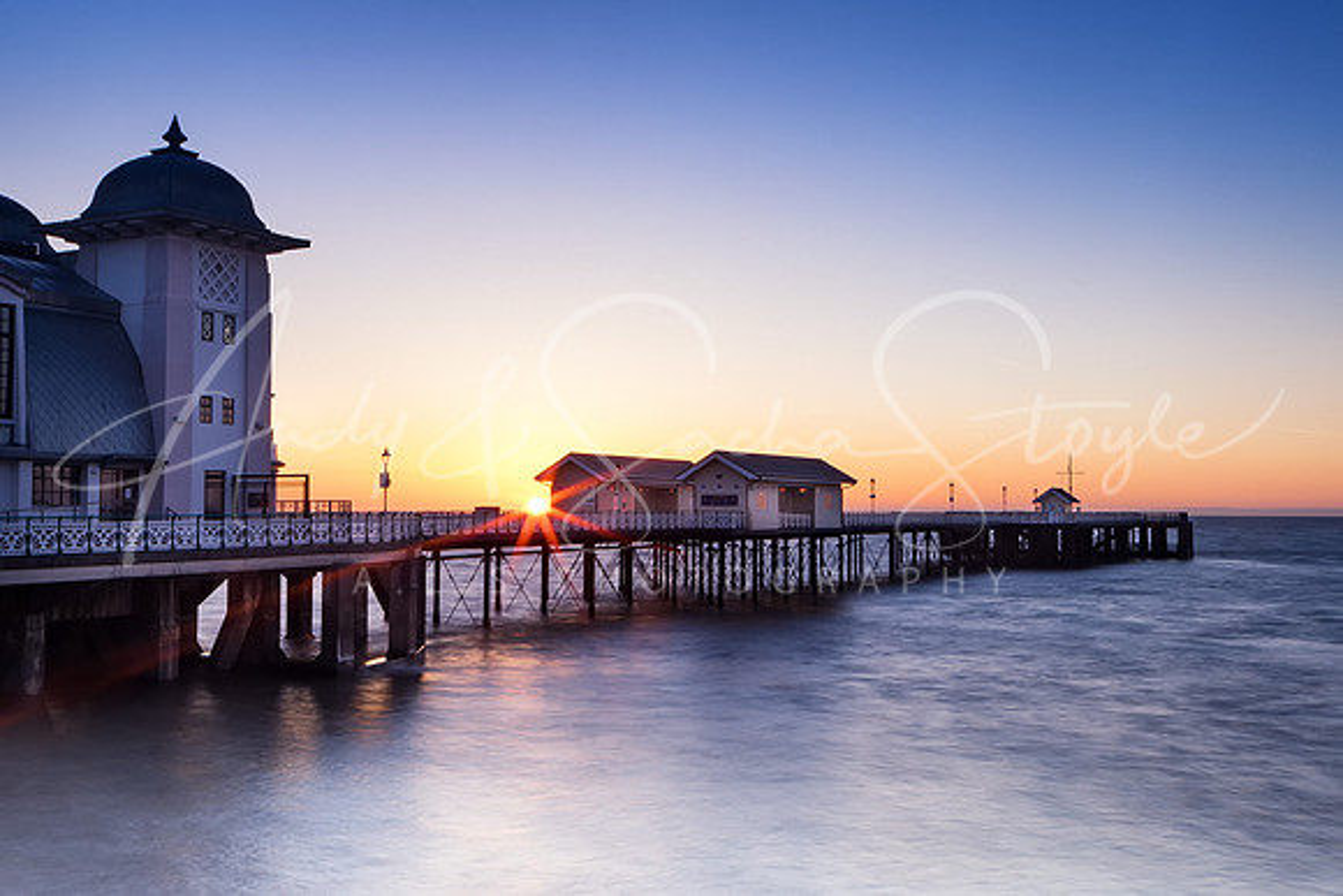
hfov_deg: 53.1
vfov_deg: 36.9
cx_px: 672
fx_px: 1343
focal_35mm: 36
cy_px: 448
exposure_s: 5
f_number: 22
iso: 50
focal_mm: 24
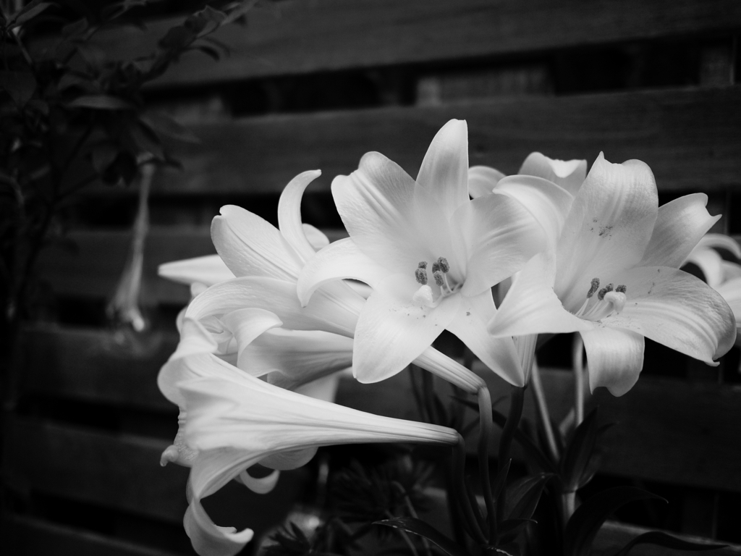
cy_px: 278
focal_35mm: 40
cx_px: 370
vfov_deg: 36.0
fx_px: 856
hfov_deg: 46.8
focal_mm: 20
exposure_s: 1/2000
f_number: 1.7
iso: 200
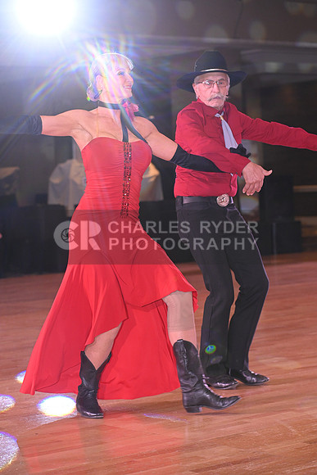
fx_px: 1320
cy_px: 238
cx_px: 158
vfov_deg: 20.4
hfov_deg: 13.7
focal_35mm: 100
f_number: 5.6
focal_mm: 100
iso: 2000
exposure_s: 1/200
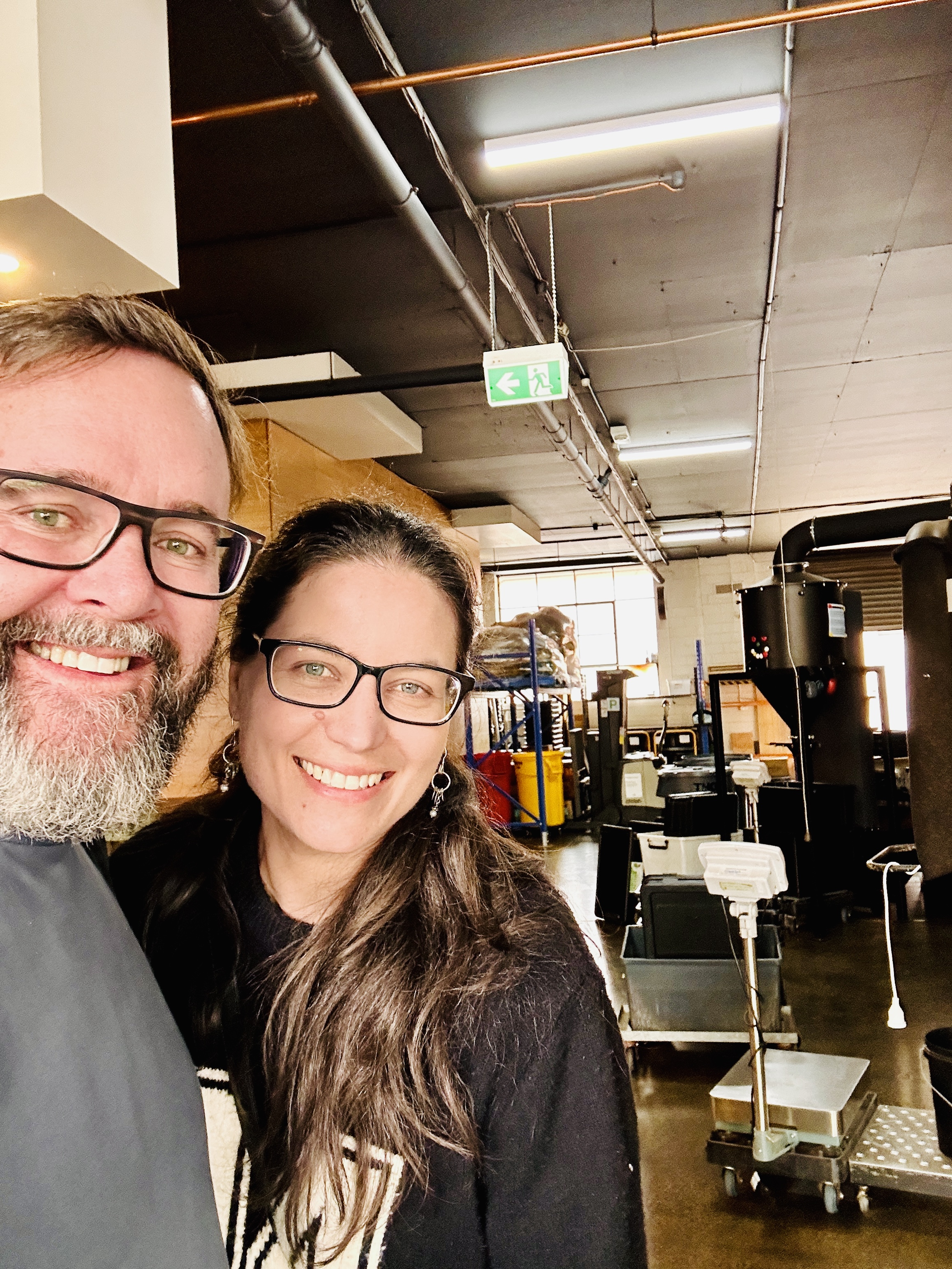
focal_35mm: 30
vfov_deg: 60.0
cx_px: 476
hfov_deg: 46.8
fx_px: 1100
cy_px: 634
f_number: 1.9
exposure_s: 1/50
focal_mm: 2.69
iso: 125
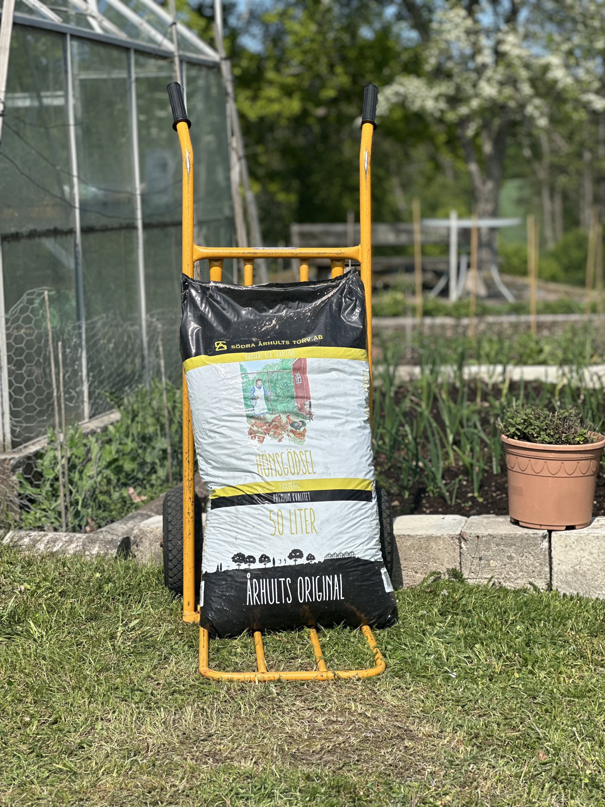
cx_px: 302
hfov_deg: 19.1
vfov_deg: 25.3
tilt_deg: -5.6
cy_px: 404
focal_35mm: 77
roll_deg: +1.3
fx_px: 1794
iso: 32
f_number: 2.8
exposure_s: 1/986
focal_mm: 9
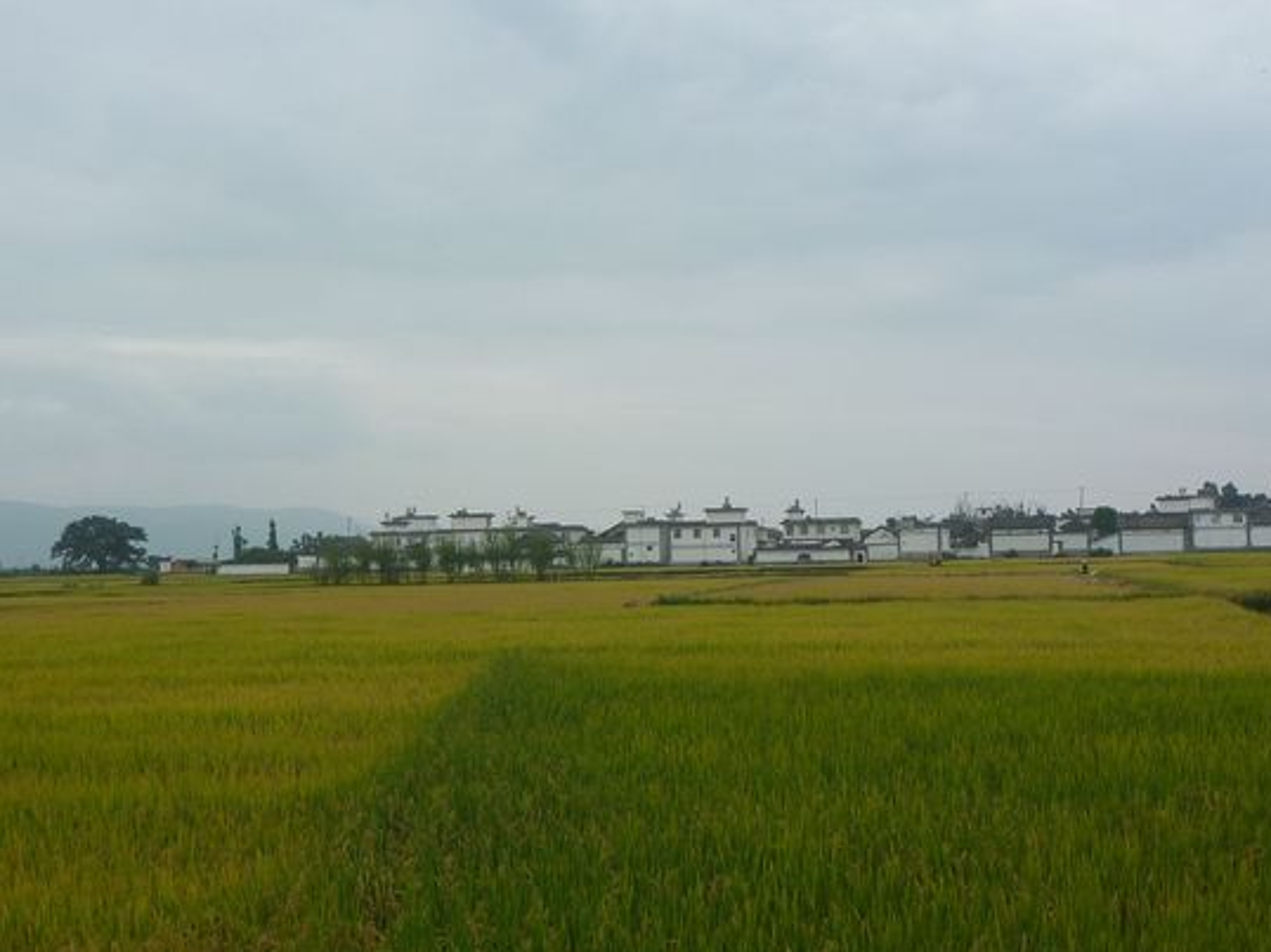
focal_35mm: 48
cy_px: 510
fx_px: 1762
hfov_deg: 39.7
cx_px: 593
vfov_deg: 30.2
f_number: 3.3
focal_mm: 4.9
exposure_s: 1/640
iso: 80
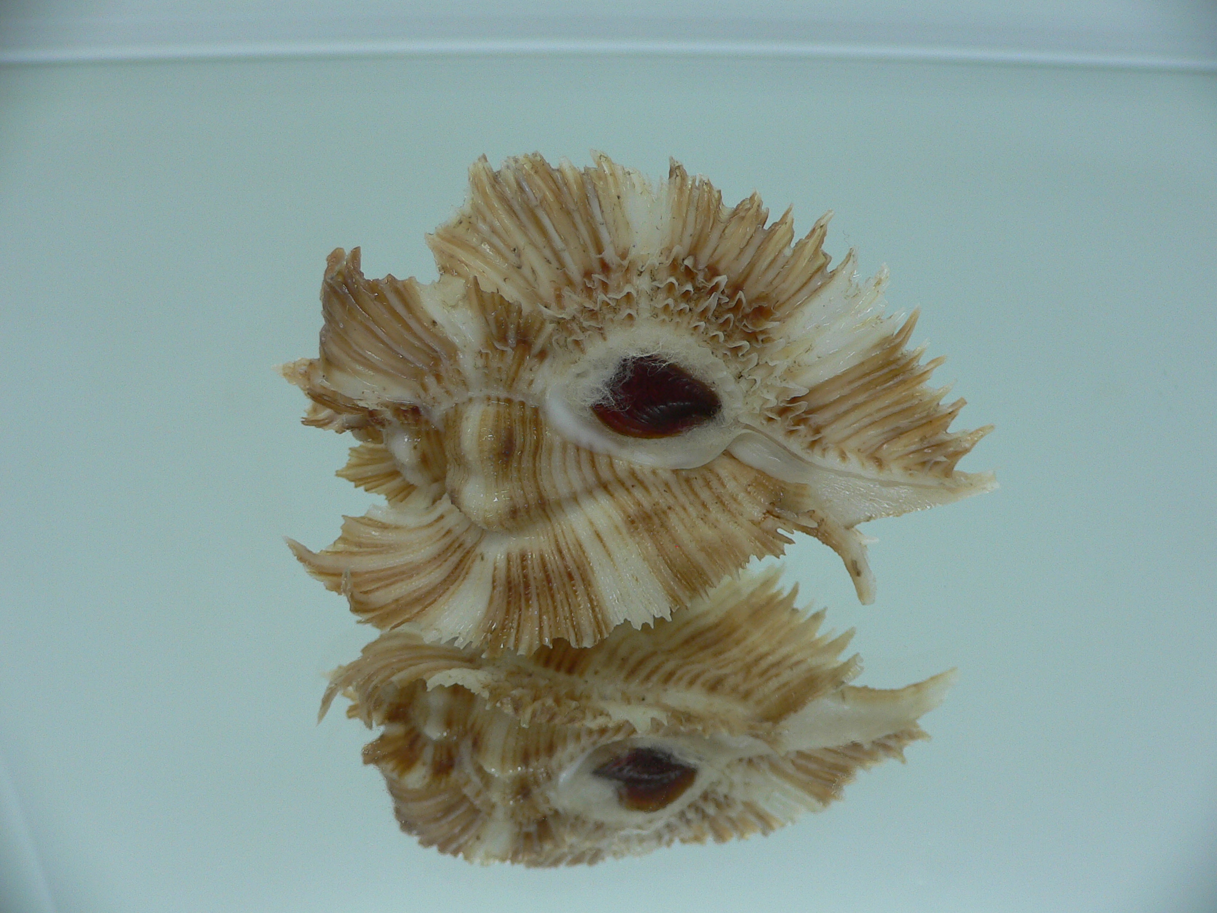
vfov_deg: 40.7
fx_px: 1231
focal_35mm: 35
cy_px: 456
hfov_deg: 52.6
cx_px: 608
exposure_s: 1/60
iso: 80
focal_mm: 4.6
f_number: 2.8
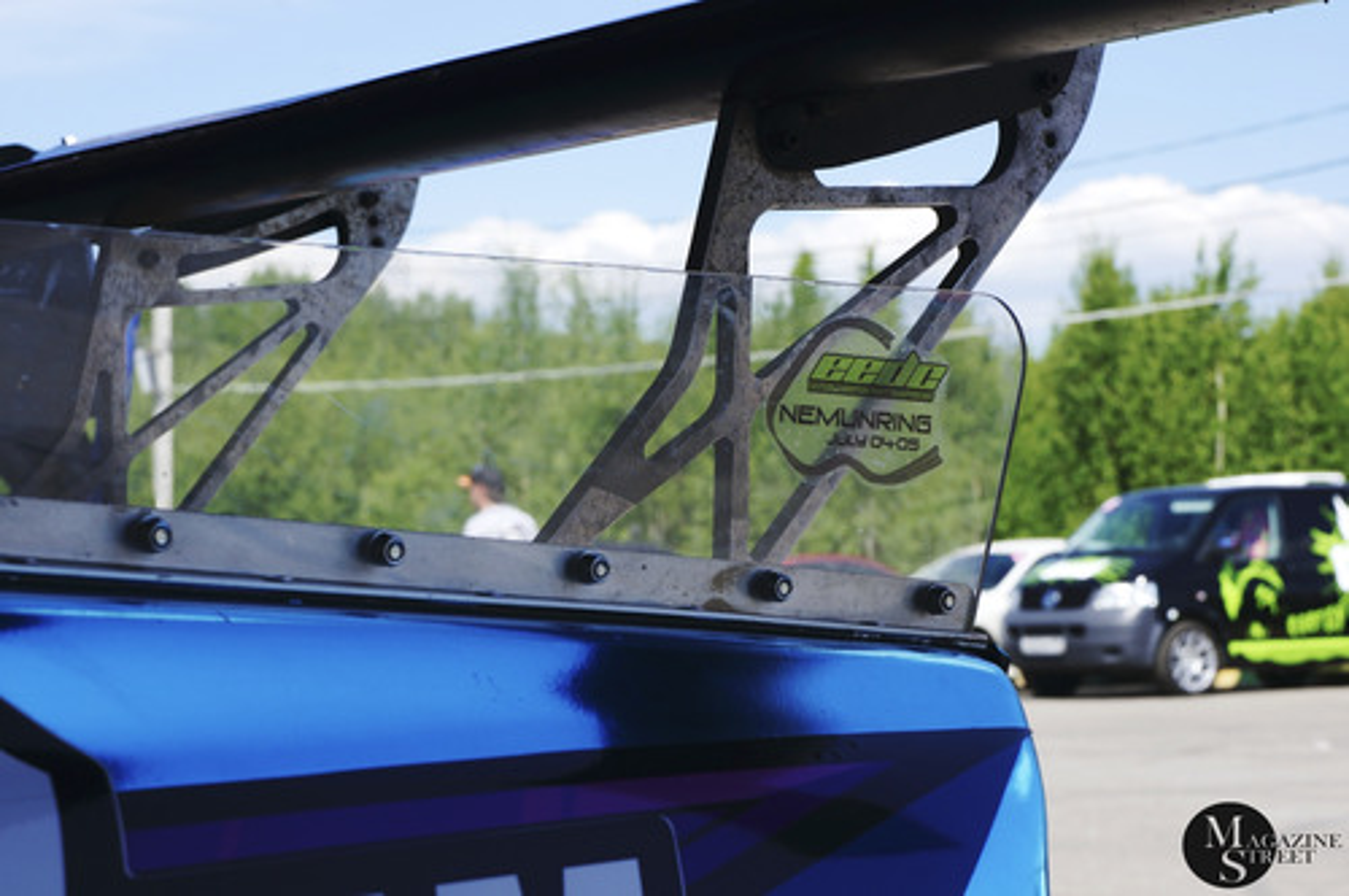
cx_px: 674
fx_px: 3087
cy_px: 448
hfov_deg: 24.6
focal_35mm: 82
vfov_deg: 16.5
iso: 100
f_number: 11
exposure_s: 1/125
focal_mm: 55
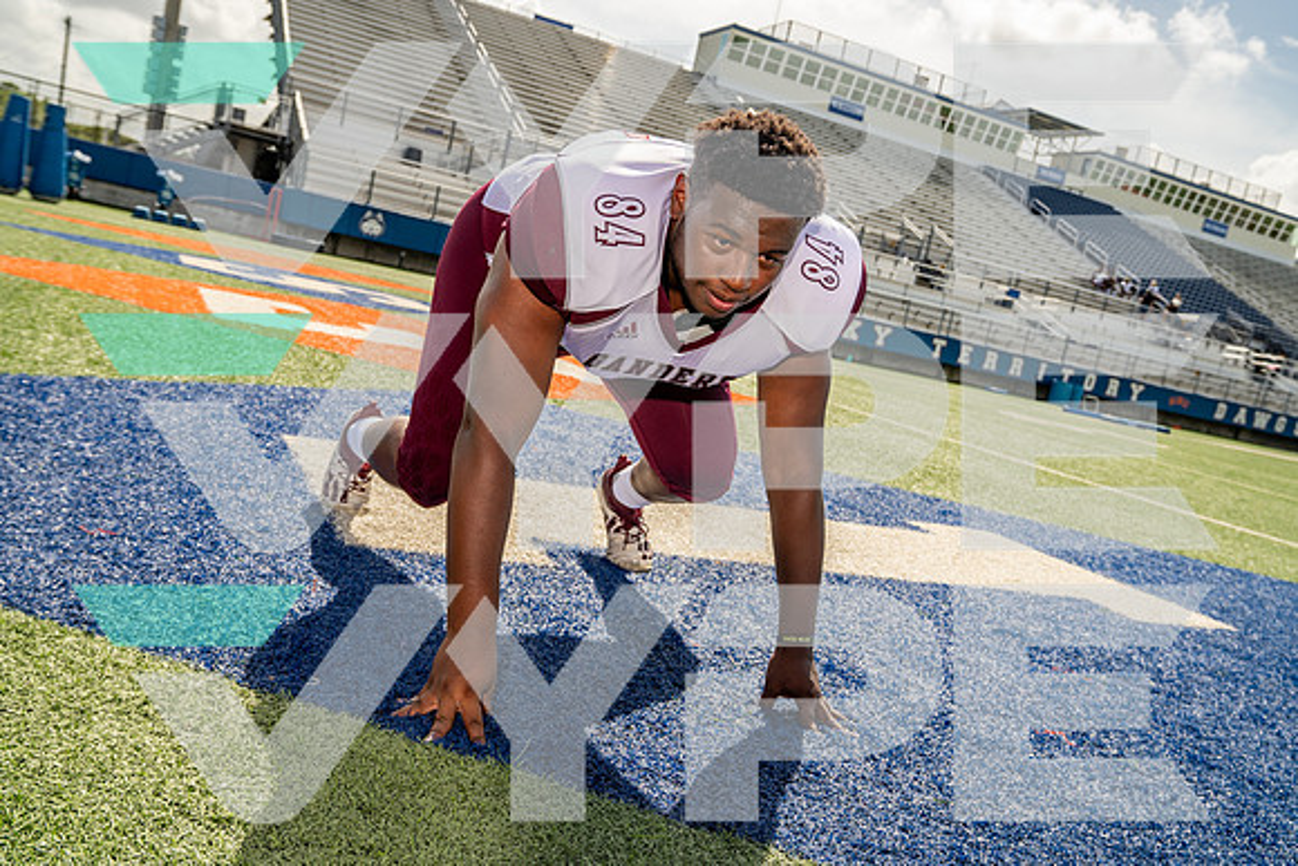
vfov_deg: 42.3
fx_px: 1118
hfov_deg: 60.3
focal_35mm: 31
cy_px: 433
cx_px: 649
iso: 100
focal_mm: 31
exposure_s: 1/500
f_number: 5.6
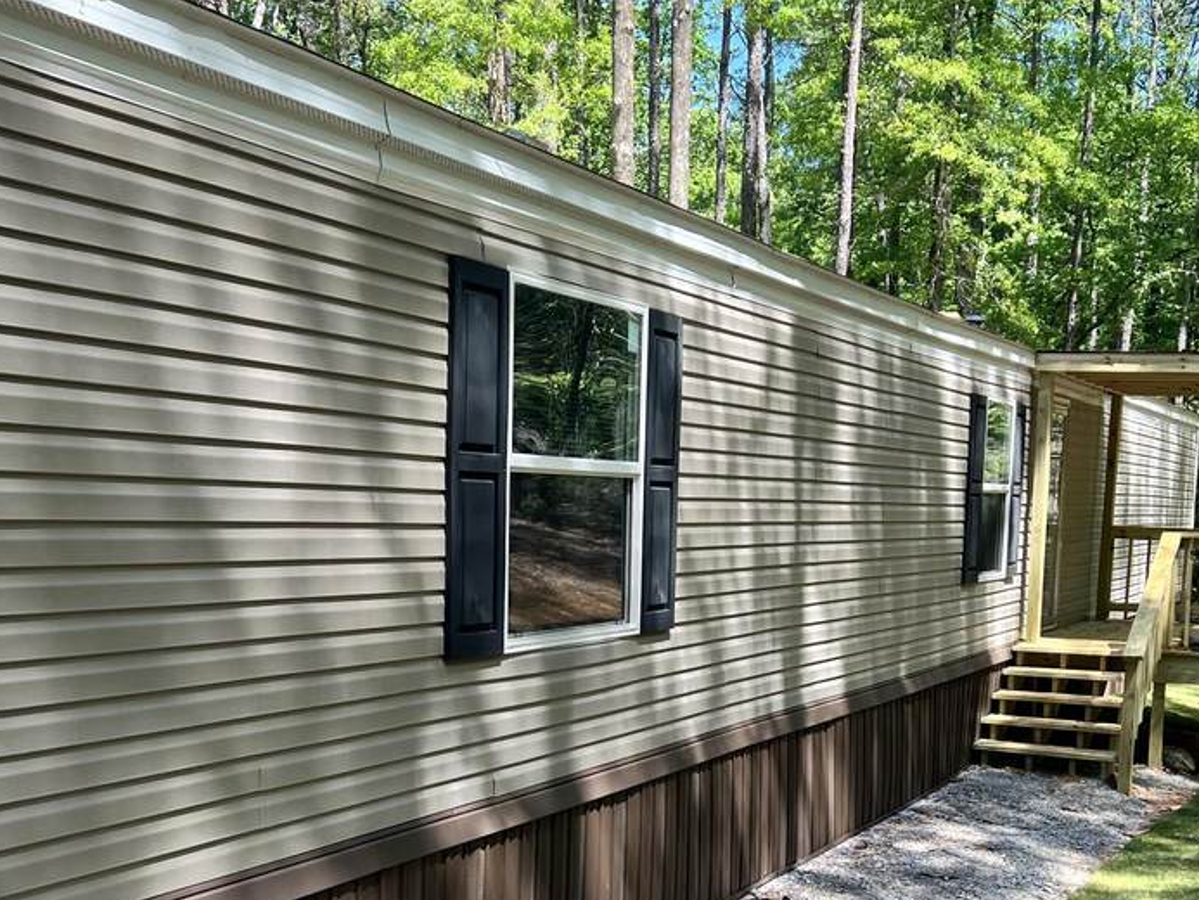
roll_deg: -1.8
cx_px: 628
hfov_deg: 39.6
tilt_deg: -8.1
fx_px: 1663
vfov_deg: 29.7
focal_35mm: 48
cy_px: 691
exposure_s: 1/791
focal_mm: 5.7
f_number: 1.5
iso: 50
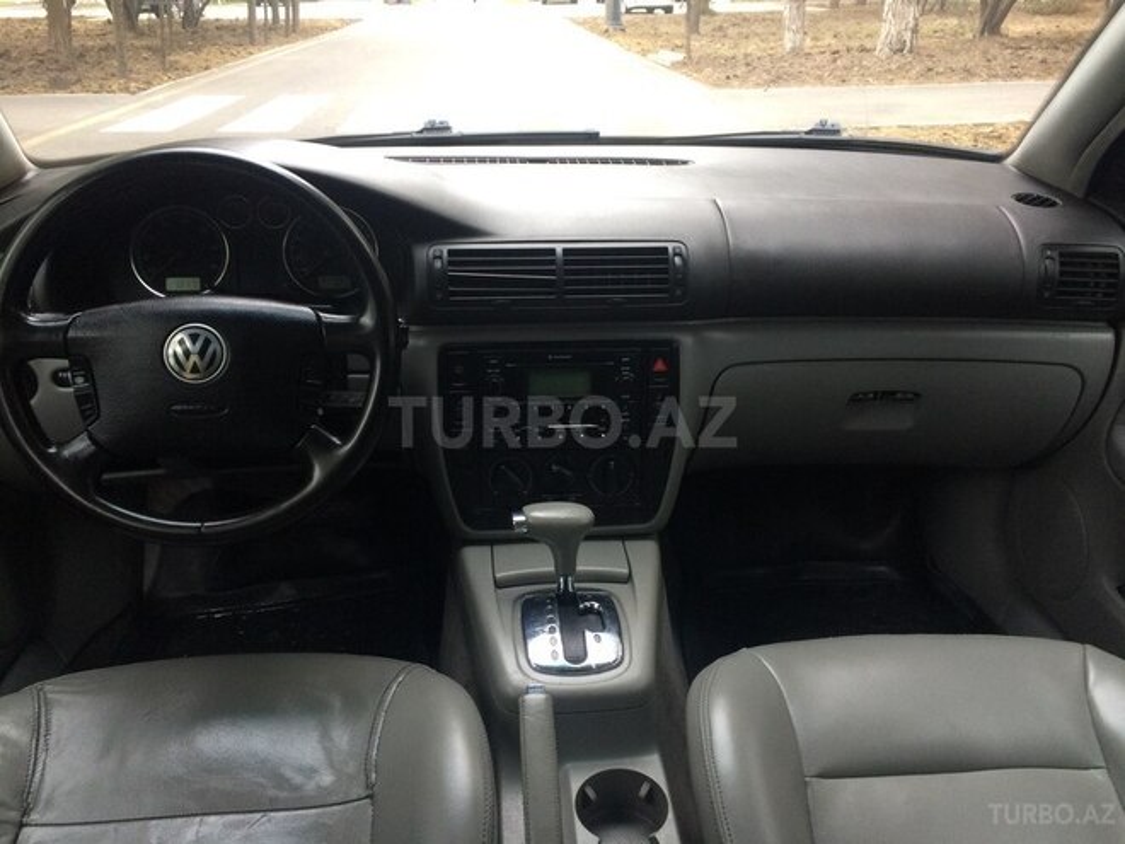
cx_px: 562
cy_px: 422
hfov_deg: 61.7
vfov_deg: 48.2
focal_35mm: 29
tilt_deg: -24.3
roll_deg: -0.5
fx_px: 942
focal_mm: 4.15
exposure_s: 1/33
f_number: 2.2
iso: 100
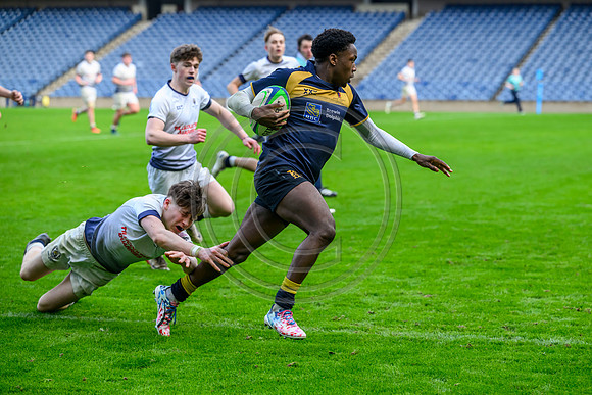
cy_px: 198
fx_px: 1974
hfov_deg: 17.1
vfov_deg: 11.4
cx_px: 296
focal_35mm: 120
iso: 2500
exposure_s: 1/1600
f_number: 4
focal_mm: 120
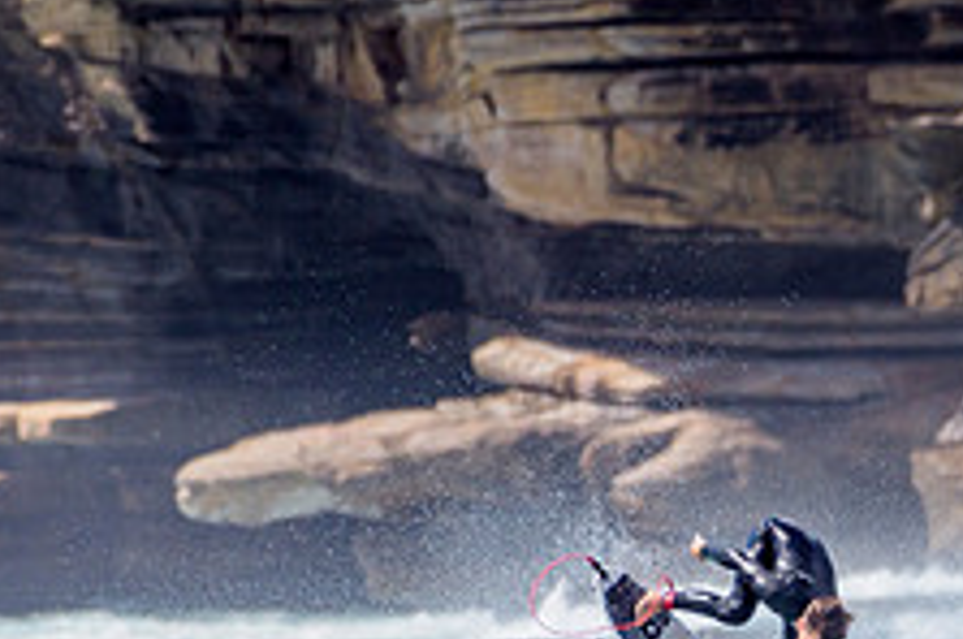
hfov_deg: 1.3
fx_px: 42684
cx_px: 1039
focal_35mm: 1598
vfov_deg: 0.9
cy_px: 644
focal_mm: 500
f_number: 5.6
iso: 125
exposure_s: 1/2000
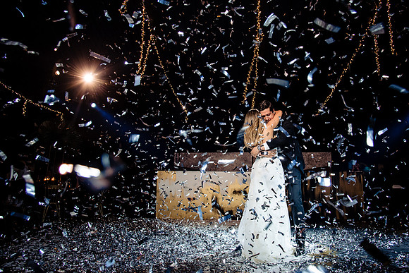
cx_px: 231
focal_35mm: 27
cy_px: 123
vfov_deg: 47.5
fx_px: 309
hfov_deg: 66.7
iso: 2000
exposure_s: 1/125
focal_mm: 24
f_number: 6.3
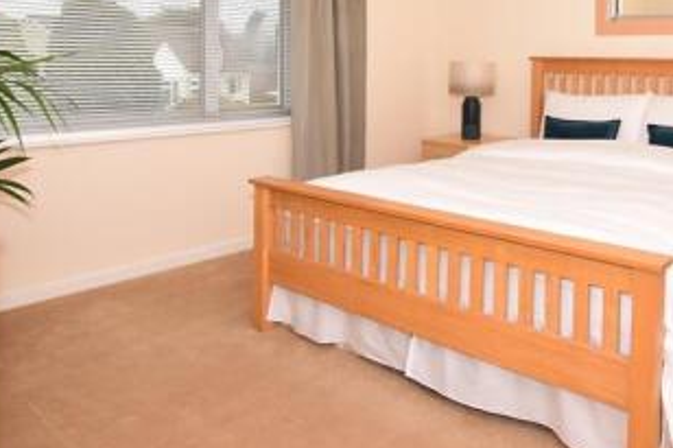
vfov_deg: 39.1
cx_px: 448
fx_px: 598
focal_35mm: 32
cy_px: 75
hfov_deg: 57.5
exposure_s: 1/200
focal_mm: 10
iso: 400
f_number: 14
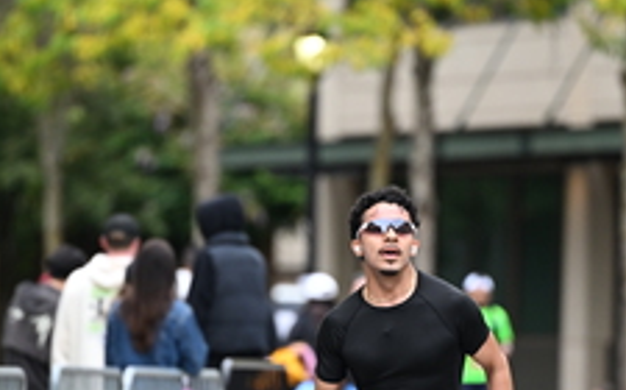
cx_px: 363
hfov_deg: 4.2
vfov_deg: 2.6
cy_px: 270
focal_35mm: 499
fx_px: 8503
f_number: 2.8
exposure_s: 1/2000
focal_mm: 200
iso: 800
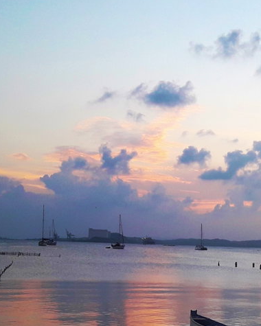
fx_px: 666
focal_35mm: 69
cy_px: 279
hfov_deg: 21.1
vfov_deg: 26.8
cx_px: 288
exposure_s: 1/100
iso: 64
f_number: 1.9
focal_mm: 3.7
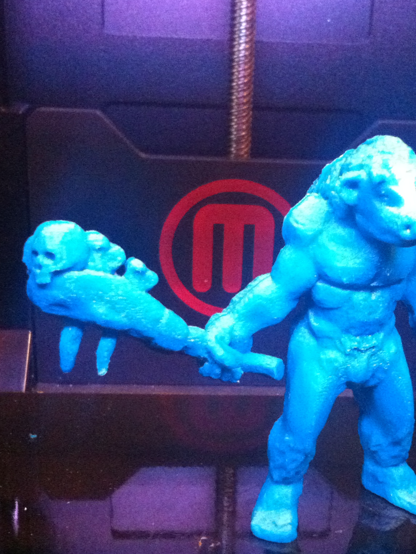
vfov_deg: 32.7
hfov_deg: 24.8
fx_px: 945
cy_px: 306
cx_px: 249
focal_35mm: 59
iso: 1000
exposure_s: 1/15
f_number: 2.8
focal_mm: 3.85
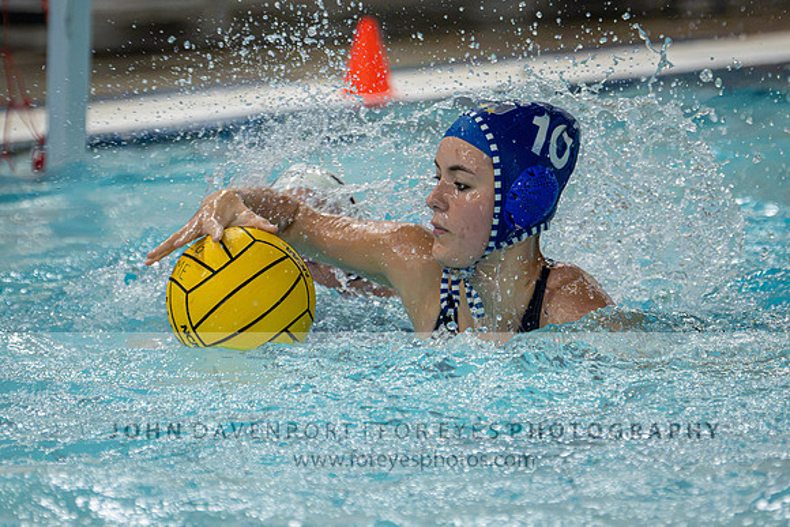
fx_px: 7785
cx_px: 332
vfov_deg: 3.9
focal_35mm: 355
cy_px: 88
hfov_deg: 5.8
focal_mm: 180
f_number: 4
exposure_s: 1/1000
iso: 7200
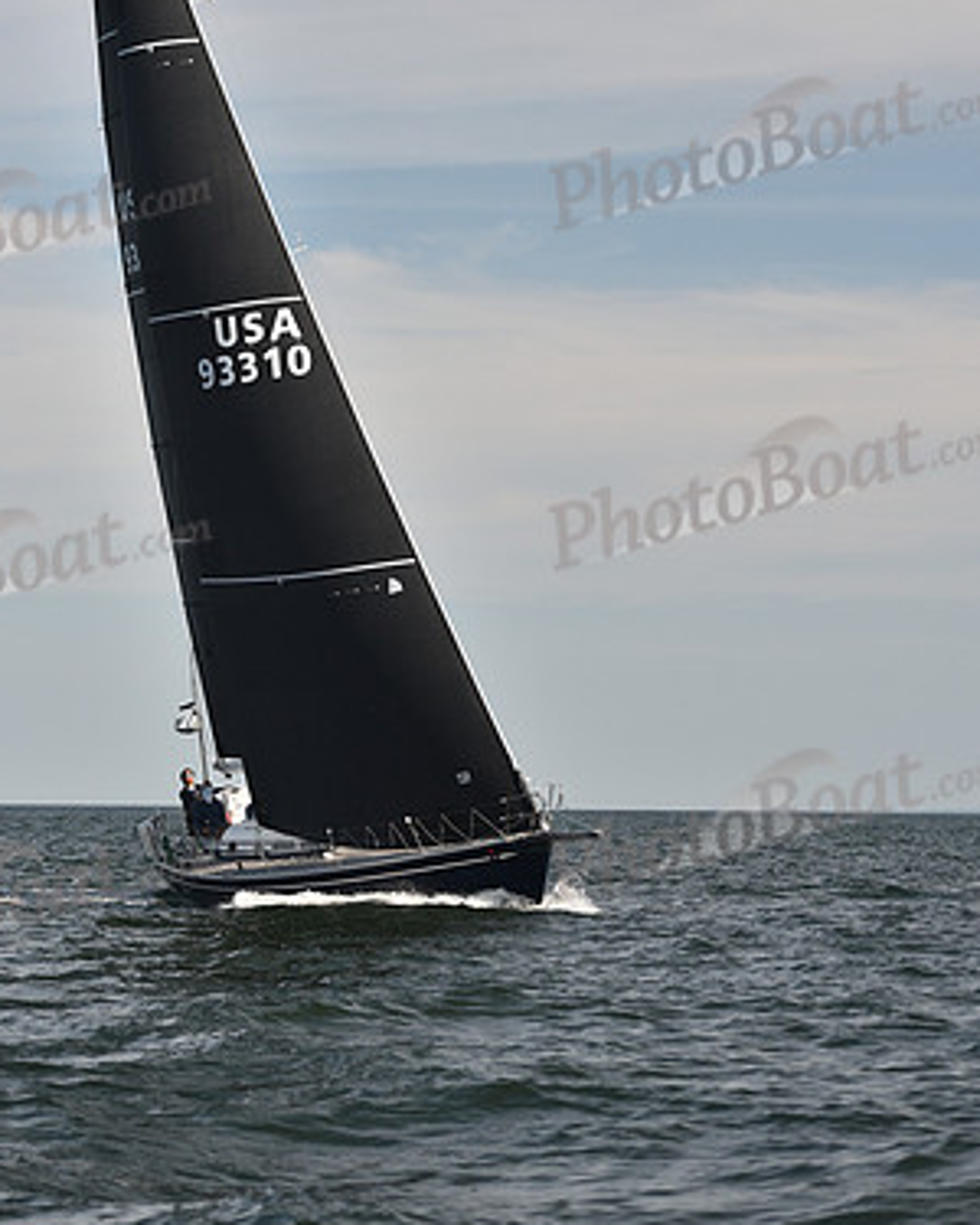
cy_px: 363
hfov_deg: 12.3
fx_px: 4532
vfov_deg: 15.3
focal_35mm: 125
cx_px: 381
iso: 250
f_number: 3.5
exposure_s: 1/1250
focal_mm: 86
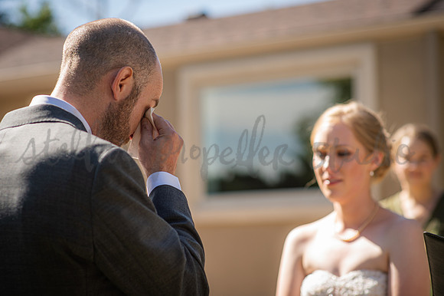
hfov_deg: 22.8
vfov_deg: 15.3
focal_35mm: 89
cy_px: 148
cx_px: 222
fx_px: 1102
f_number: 2.8
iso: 200
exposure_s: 1/1600
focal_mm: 85
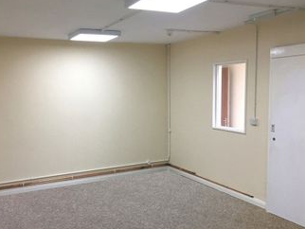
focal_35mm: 36
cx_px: 133
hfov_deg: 51.2
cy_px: 121
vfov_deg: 39.7
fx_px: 317
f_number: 2.2
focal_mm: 4.15
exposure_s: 1/33
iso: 32
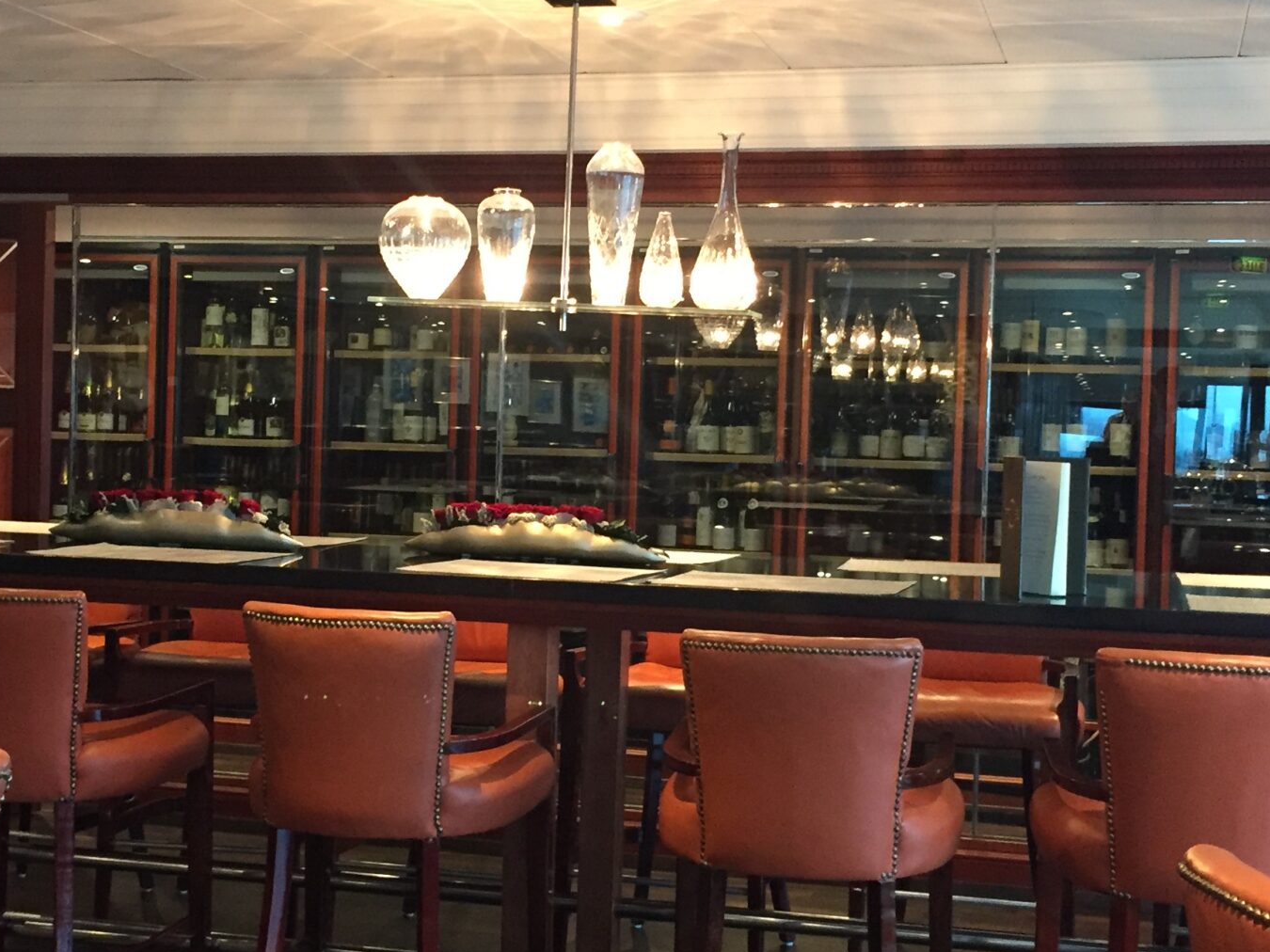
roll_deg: -2.4
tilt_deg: -3.1
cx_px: 564
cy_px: 474
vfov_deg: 26.6
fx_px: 2017
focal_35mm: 55
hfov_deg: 34.9
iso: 320
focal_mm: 4.15
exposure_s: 1/33
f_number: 2.2
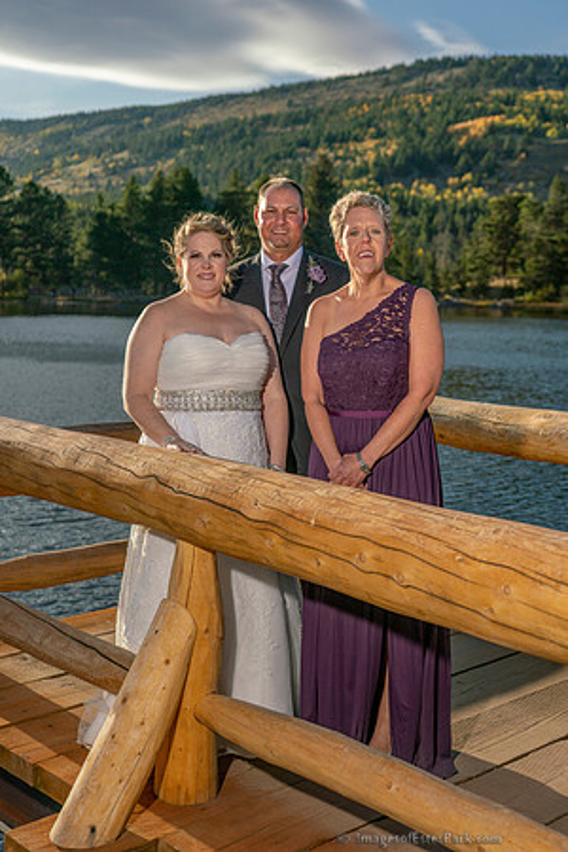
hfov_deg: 29.9
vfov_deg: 43.6
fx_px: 1065
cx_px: 284
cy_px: 426
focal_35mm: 45
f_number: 3.5
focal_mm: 45
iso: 250
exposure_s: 1/4000
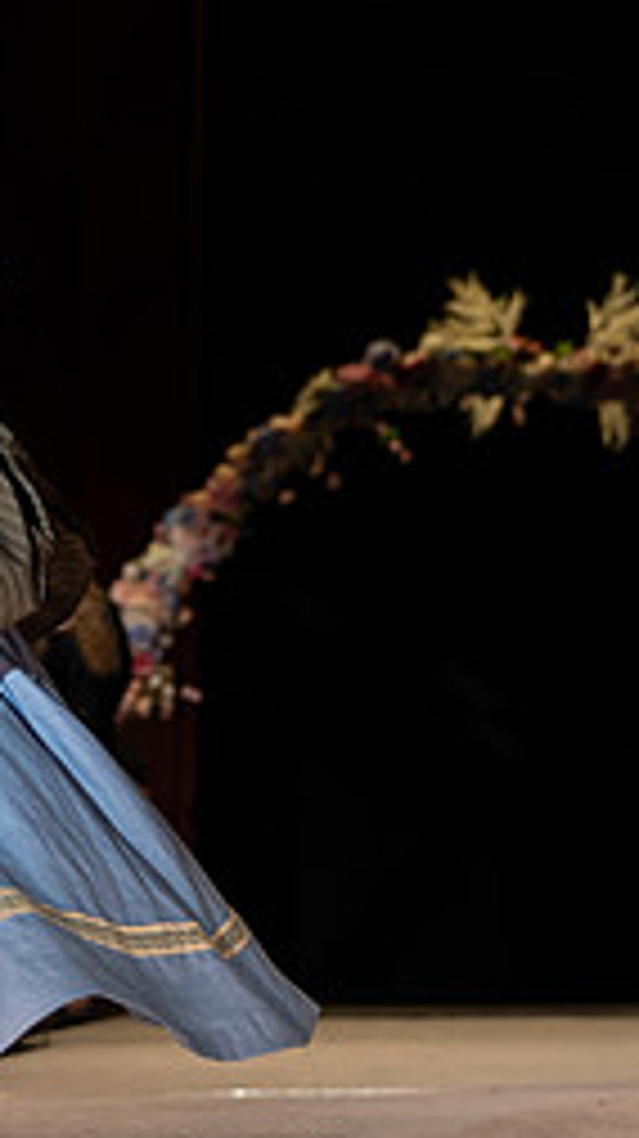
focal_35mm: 213
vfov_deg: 10.1
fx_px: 6427
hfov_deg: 5.7
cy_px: 487
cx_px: -162
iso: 800
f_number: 3.5
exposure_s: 1/640
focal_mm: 81
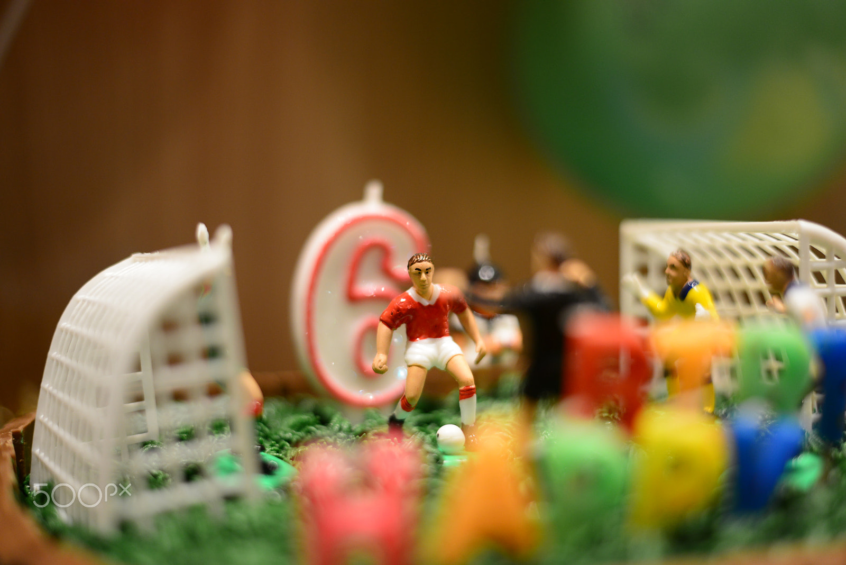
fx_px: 1175
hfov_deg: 39.6
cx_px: 423
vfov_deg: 27.0
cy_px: 282
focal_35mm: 50
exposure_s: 1/125
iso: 800
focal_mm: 50
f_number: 1.8
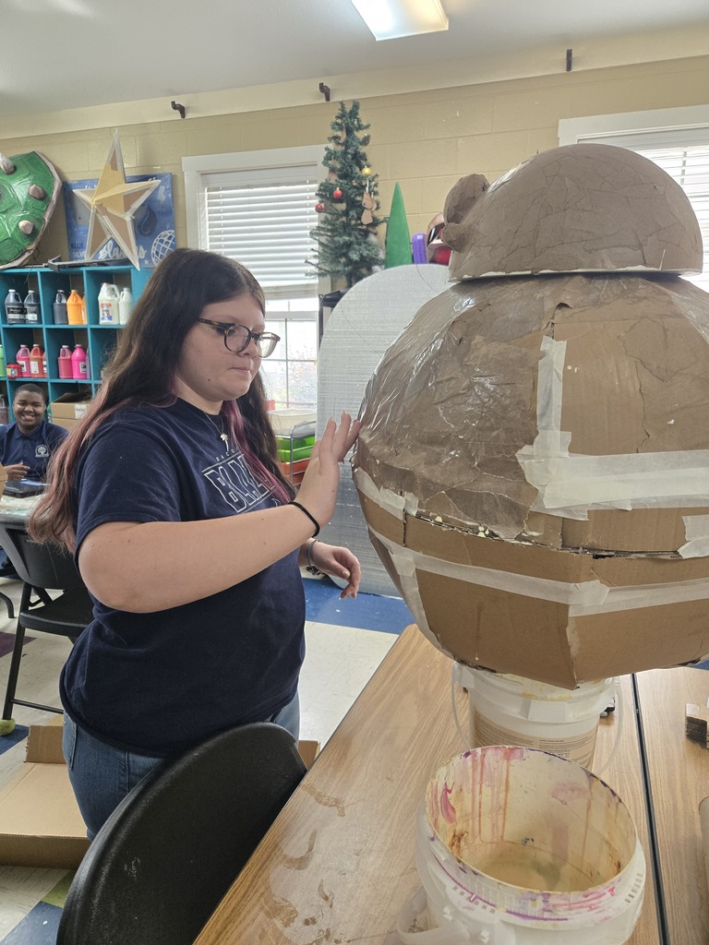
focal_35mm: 23
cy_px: 472
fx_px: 628
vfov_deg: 73.9
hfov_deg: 58.9
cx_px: 354
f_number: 1.8
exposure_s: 1/120
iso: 320
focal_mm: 5.4
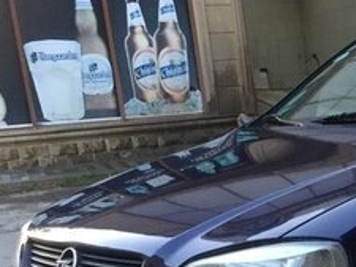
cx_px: 422
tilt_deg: -17.0
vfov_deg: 16.6
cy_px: 325
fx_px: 875
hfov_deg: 21.4
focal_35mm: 85
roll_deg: +3.9
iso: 64
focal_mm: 4.15
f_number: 2.2
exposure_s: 1/33
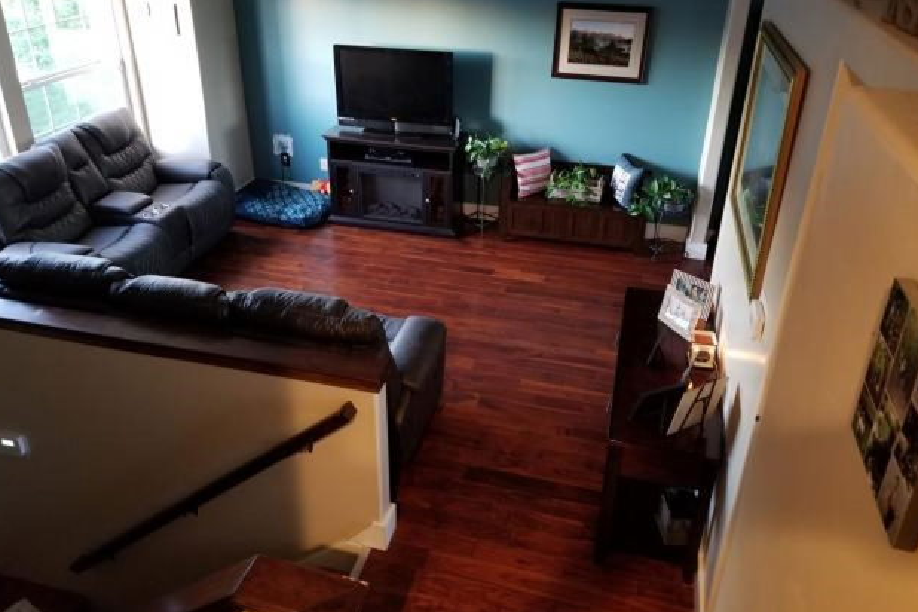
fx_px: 714
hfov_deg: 65.5
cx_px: 459
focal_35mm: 28
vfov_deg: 46.4
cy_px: 296
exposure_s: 1/10
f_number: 1.7
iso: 320
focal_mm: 4.25
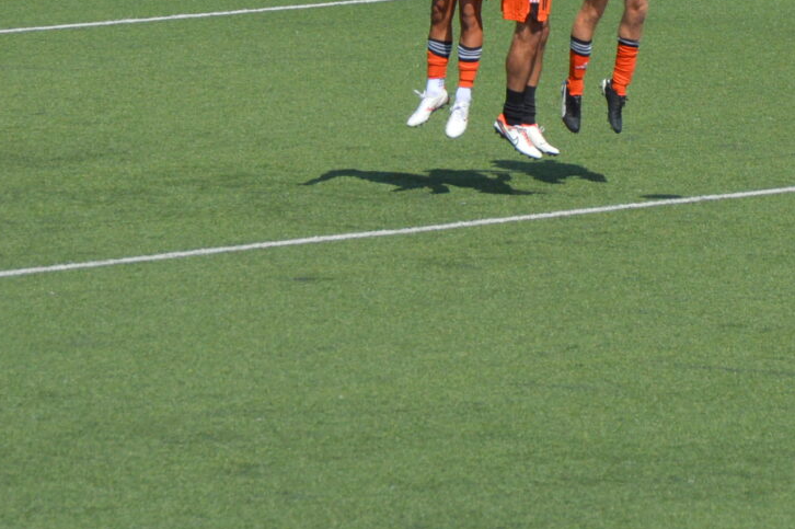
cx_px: 604
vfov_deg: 3.2
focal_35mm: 423
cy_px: 31
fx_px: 9335
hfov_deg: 4.9
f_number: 6.3
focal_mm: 80
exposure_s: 1/2000
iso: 400
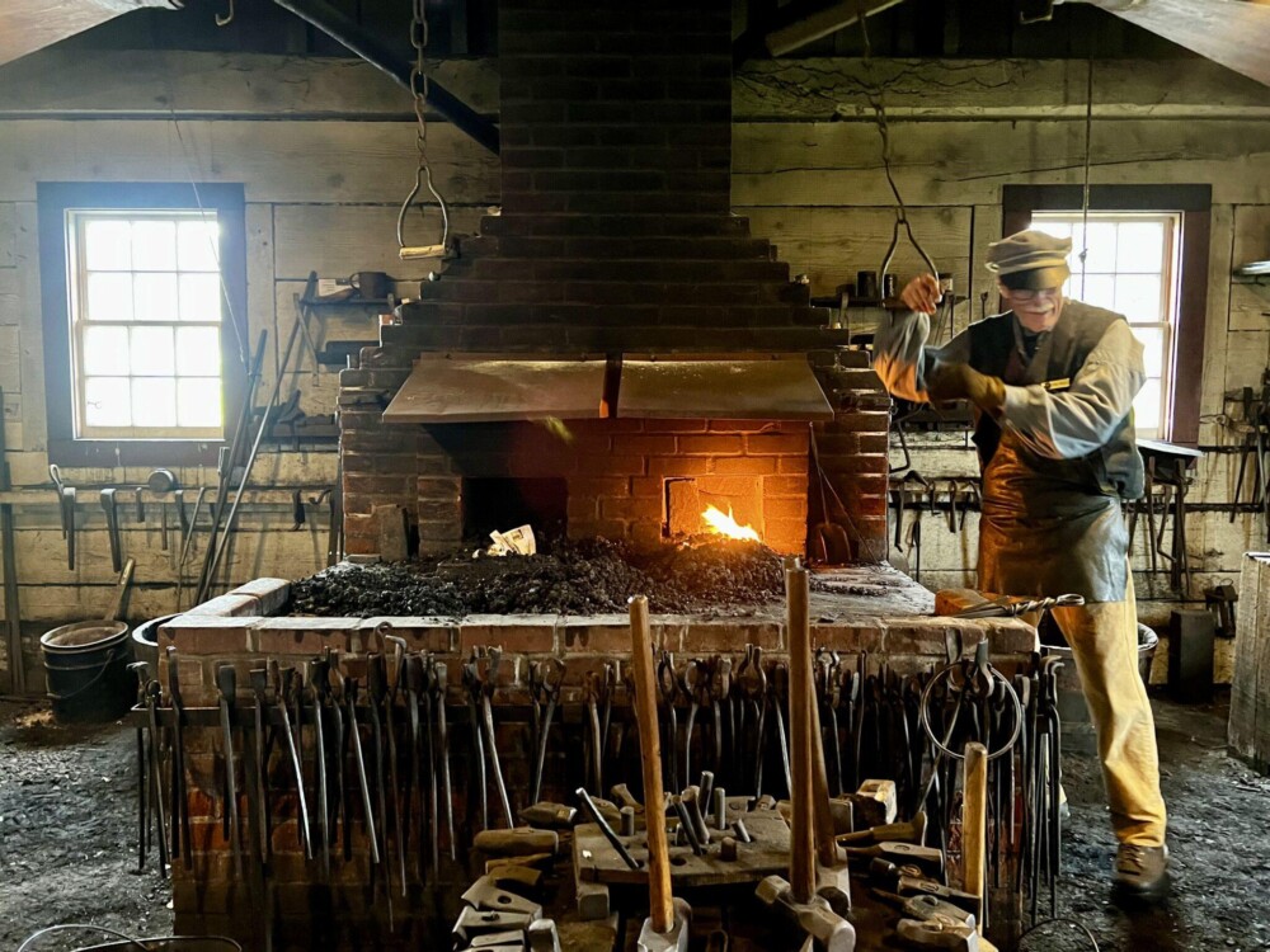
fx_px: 954
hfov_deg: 67.3
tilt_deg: -3.5
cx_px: 635
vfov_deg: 53.1
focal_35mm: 26
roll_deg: +0.4
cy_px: 476
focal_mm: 5.7
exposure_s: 1/30
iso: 640
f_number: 1.5
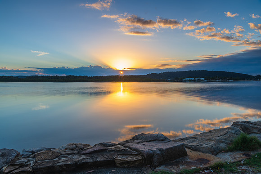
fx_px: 196
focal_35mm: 27
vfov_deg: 48.0
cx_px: 130
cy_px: 87
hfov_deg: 67.4
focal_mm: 27
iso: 40
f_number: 8
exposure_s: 1/1.67
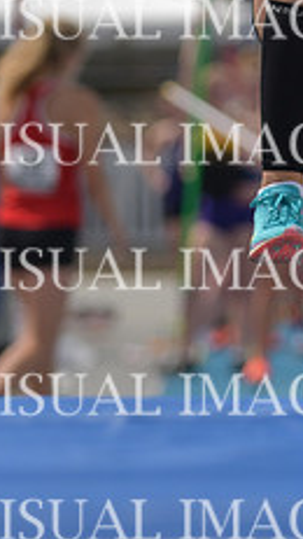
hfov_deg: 2.7
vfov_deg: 4.7
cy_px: -44
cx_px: 362
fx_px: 6539
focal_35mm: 458
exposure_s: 1/8000
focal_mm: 116
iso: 250
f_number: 3.5
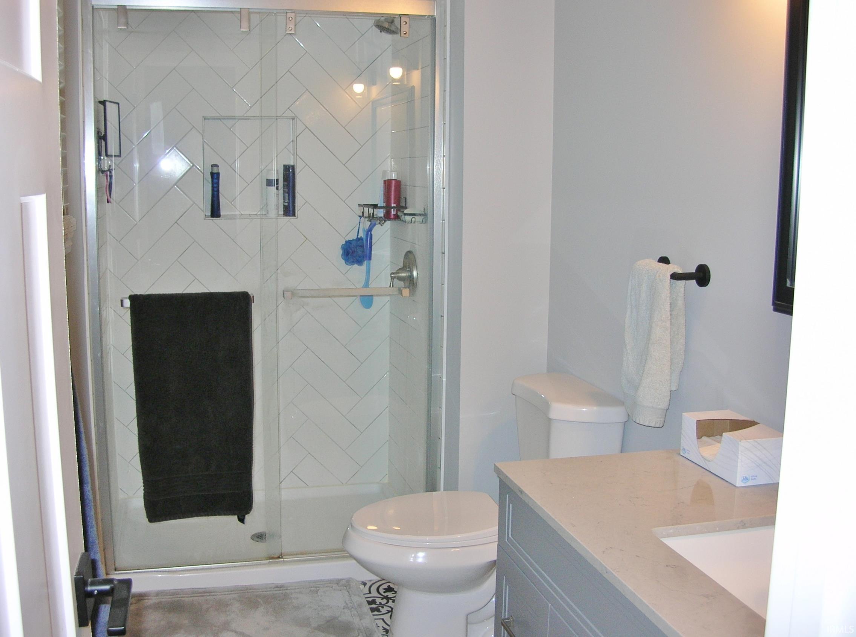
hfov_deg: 51.5
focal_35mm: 36
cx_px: 428
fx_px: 888
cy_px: 318
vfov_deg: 39.5
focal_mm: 6
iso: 50
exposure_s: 1/60.1
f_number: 2.7
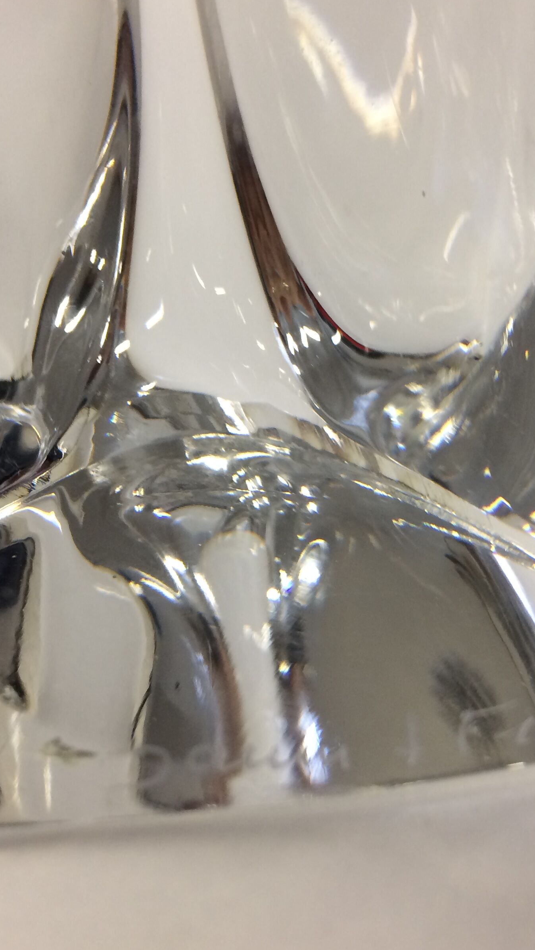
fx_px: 1084
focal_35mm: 43
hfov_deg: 27.7
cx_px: 267
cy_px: 474
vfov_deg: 47.4
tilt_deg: -26.8
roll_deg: -0.7
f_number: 2.2
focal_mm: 4.15
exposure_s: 1/33
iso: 64
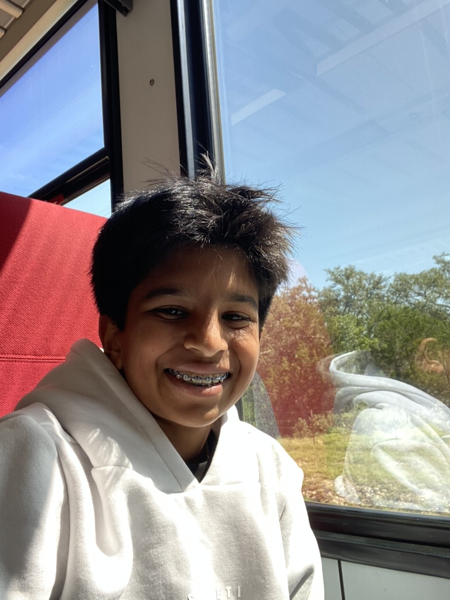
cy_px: 300
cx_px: 225
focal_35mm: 30
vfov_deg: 60.0
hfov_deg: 46.8
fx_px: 520
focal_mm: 2.71
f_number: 2.2
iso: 64
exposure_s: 1/122
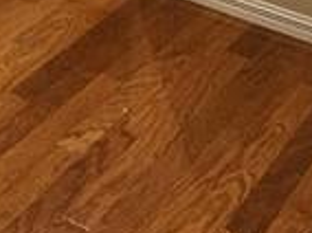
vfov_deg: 11.7
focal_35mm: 94
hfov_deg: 17.9
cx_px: -196
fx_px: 846
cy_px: -387
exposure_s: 1/60
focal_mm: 2.2
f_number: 2.2
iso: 320
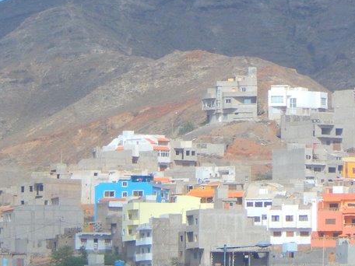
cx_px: 311
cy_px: 29
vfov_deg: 2.4
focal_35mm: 627
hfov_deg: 3.2
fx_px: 6430
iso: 125
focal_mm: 50.1
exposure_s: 1/800
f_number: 5.7
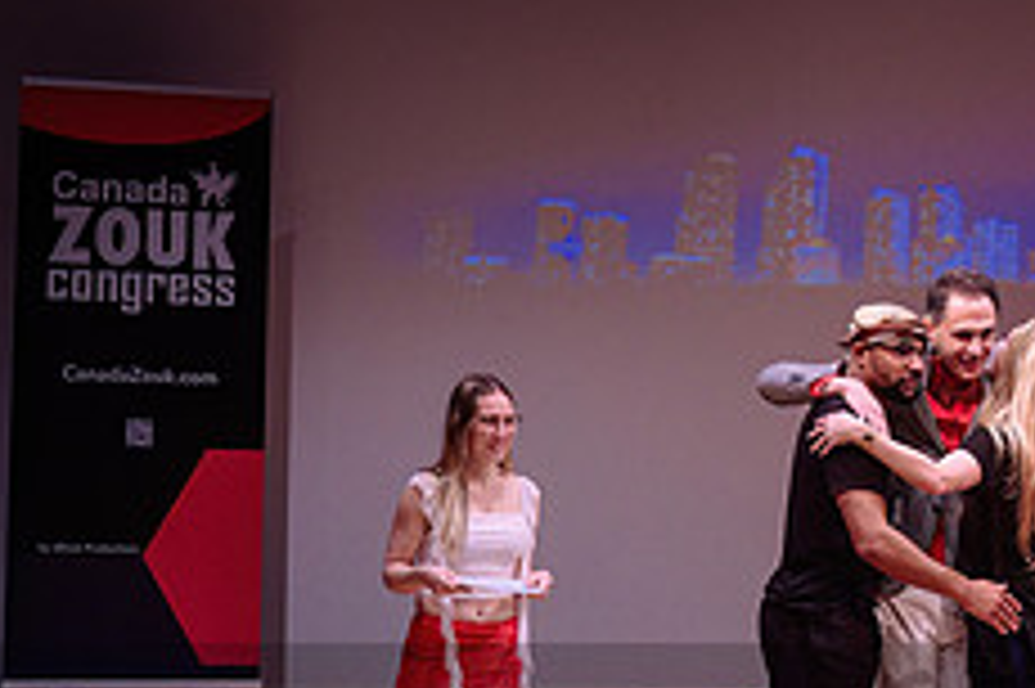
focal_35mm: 126
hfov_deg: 16.0
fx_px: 3620
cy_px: 234
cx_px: 969
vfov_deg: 10.9
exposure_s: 1/400
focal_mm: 46
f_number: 3.2
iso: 1000
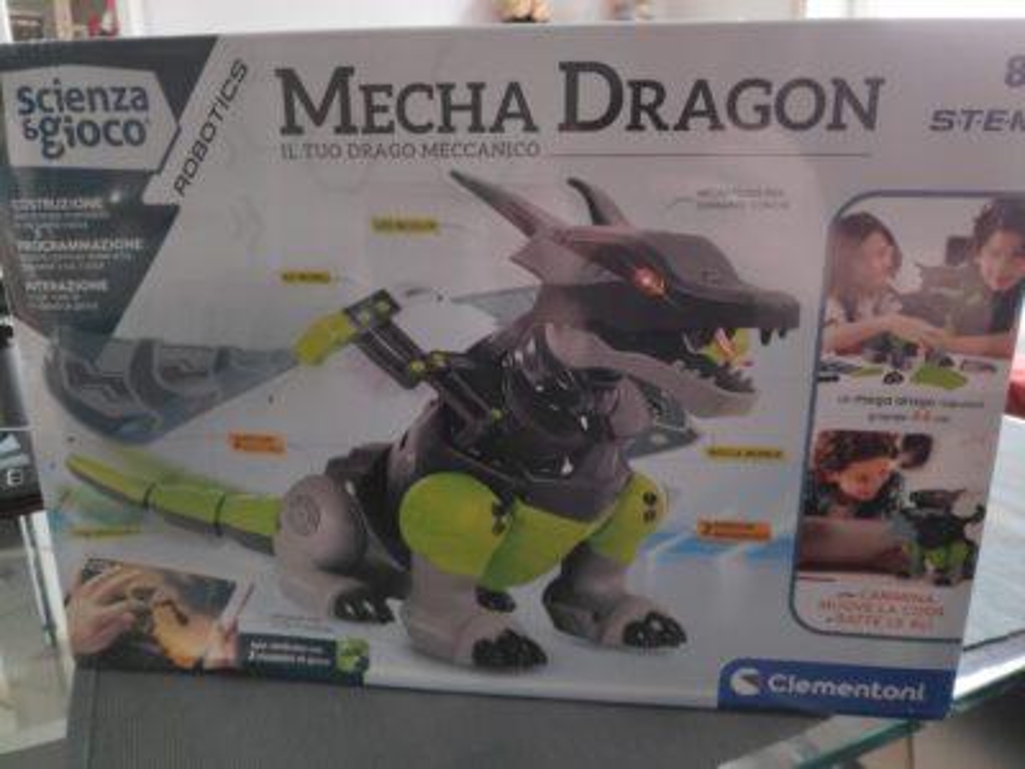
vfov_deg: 66.0
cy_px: 384
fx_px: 592
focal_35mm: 20
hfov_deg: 81.7
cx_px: 512
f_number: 1.9
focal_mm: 3.94
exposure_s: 1/50
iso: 527
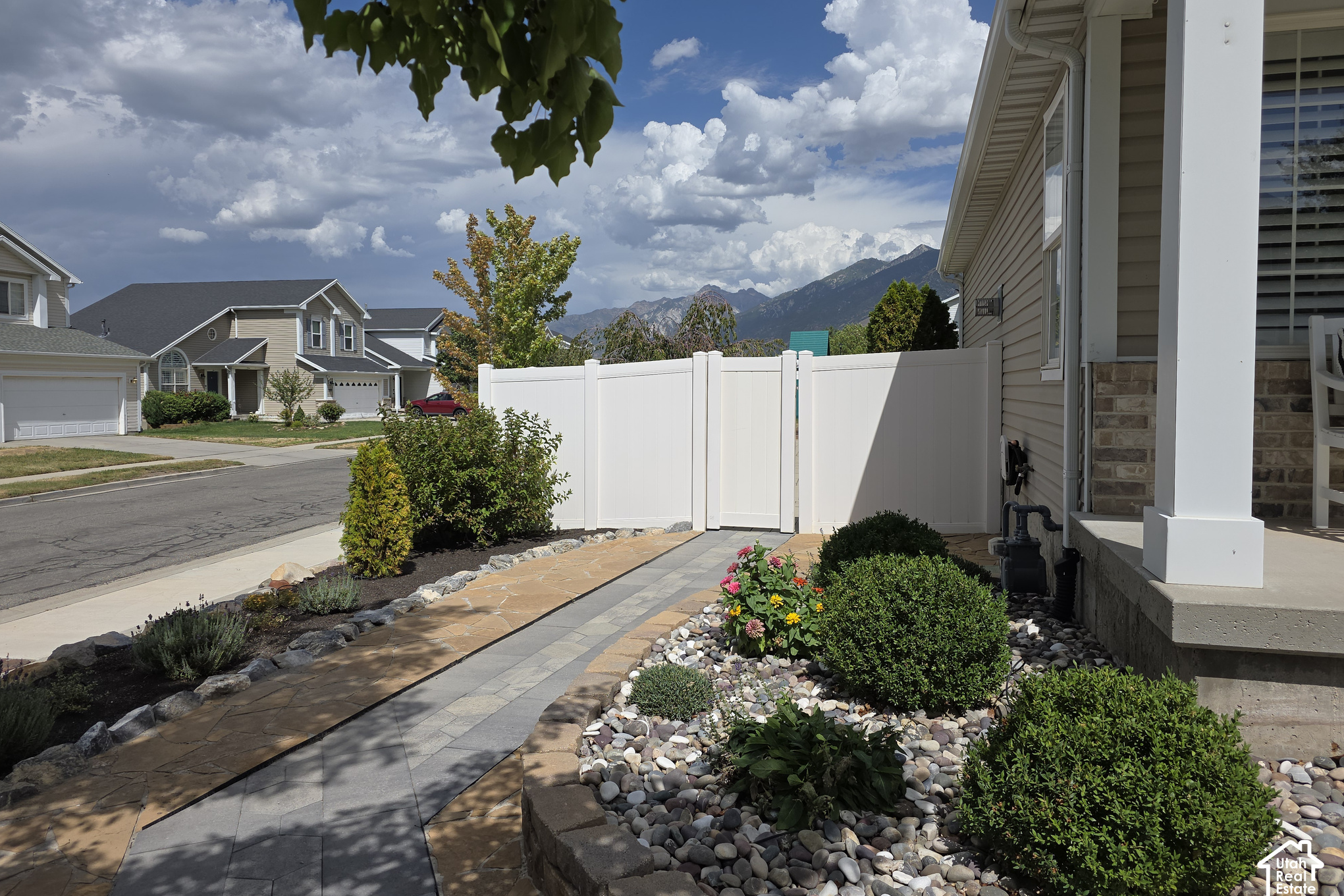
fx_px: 896
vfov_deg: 53.1
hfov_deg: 73.7
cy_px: 413
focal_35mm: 24
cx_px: 670
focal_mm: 6.3
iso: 12
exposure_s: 1/1804
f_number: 1.7
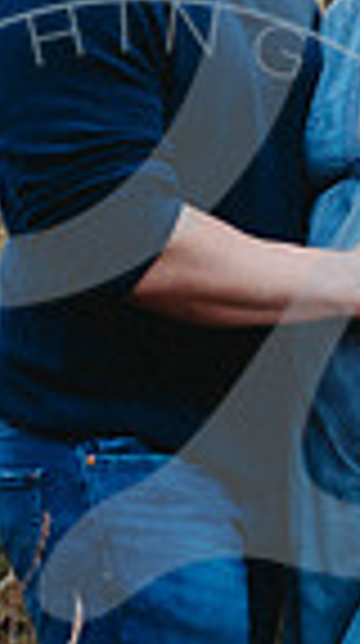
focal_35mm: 172
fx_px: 2931
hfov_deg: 7.0
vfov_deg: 12.4
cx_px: 346
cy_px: 72
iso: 400
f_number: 2.8
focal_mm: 52
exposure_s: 1/250
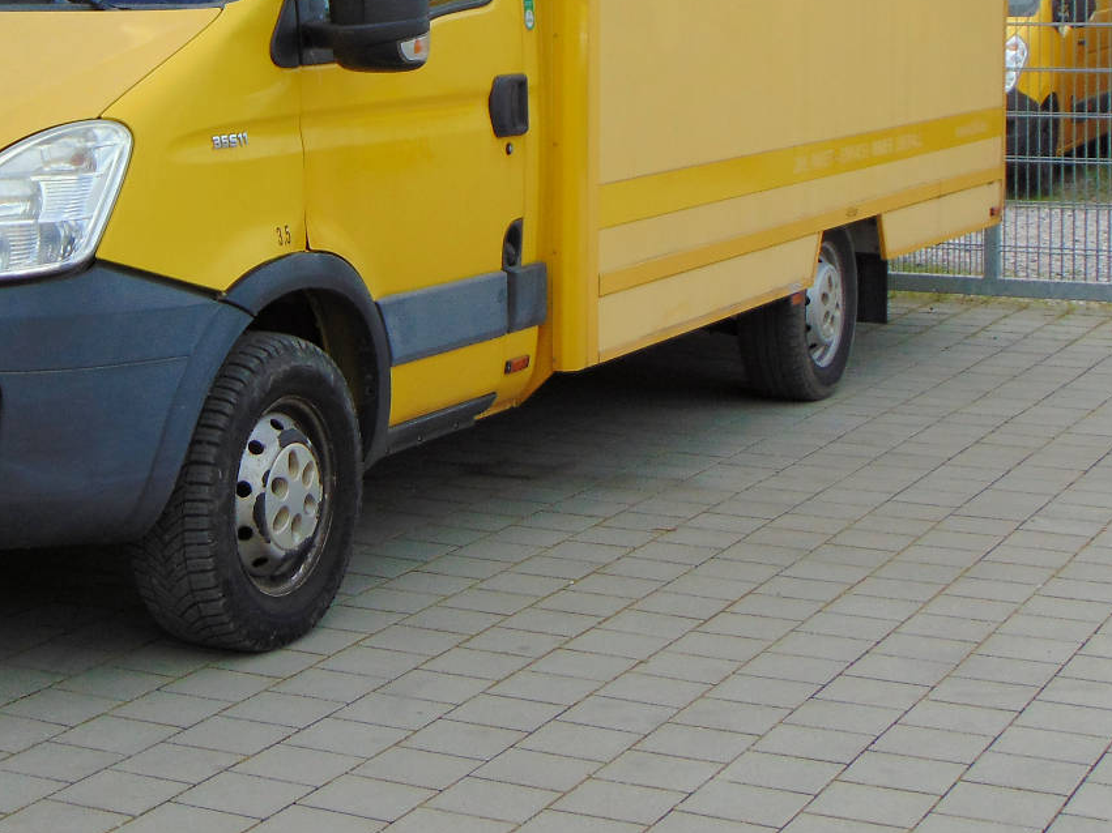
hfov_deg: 24.4
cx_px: 260
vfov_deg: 18.3
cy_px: 74
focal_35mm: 79
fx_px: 2537
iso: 80
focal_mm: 7.6
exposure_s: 1/500
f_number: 3.3
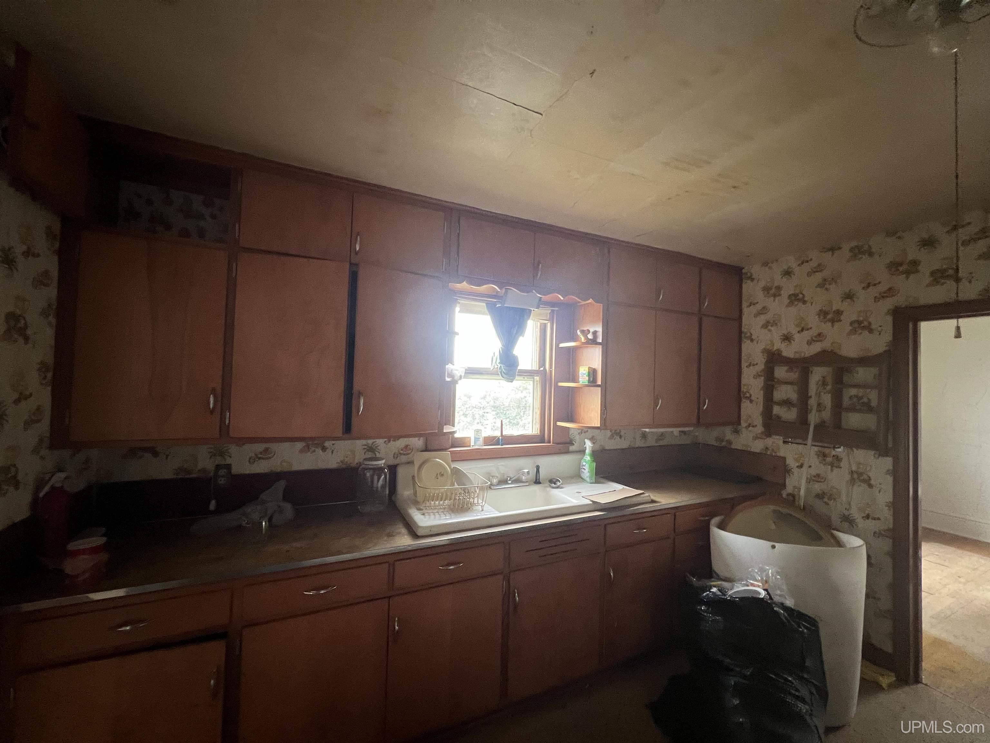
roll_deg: -2.3
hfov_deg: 106.2
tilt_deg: +0.9
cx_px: 495
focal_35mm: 13
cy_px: 372
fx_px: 372
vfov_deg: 89.9
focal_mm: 1.57
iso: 400
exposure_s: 1/60
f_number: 1.8
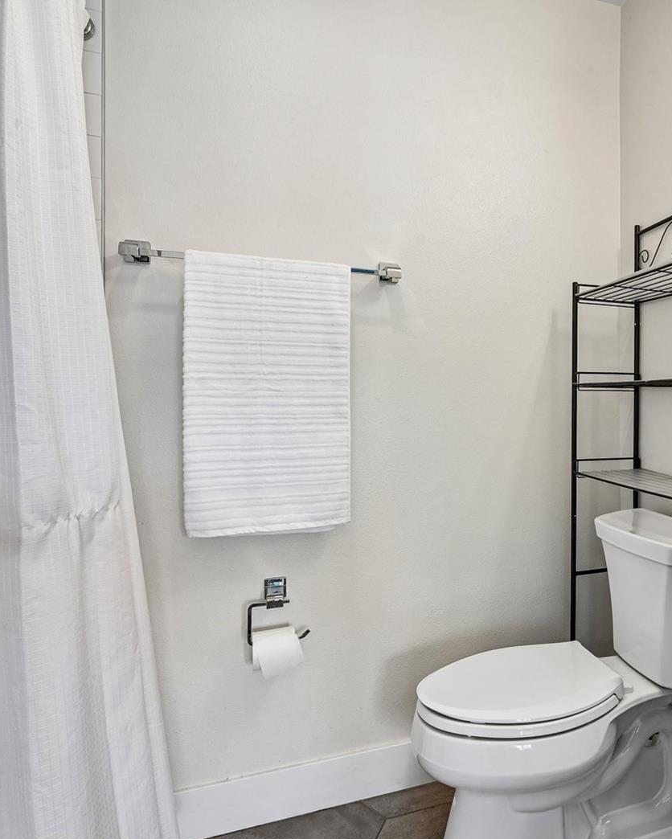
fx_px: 571
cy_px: 415
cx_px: 510
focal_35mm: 23
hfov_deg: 57.6
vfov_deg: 72.6
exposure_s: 1/25
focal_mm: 16
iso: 400
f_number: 10
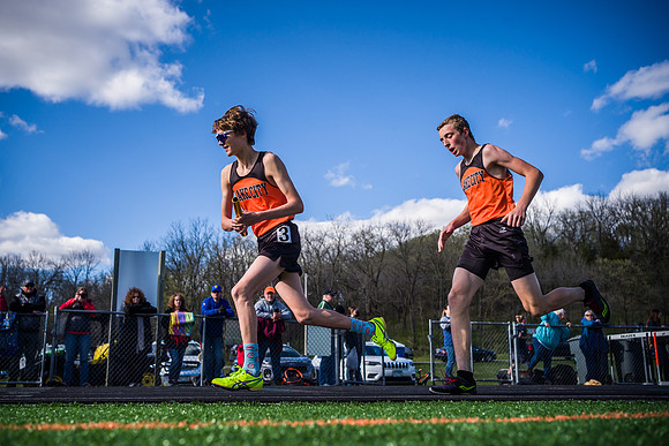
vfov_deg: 34.3
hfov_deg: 49.6
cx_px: 314
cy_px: 207
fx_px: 723
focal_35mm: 39
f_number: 4
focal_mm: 35
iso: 400
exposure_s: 1/2000
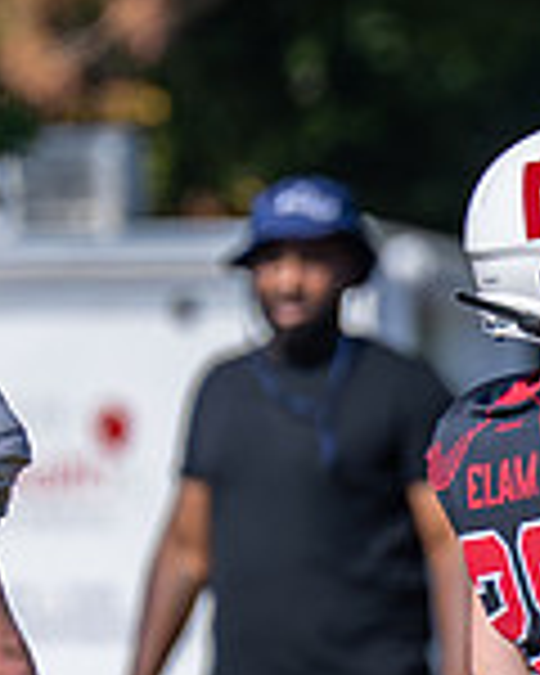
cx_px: 1013
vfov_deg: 1.2
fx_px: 31025
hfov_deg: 1.0
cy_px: 763
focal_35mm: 1553
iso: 160
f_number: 2.8
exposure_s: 1/3200
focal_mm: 200
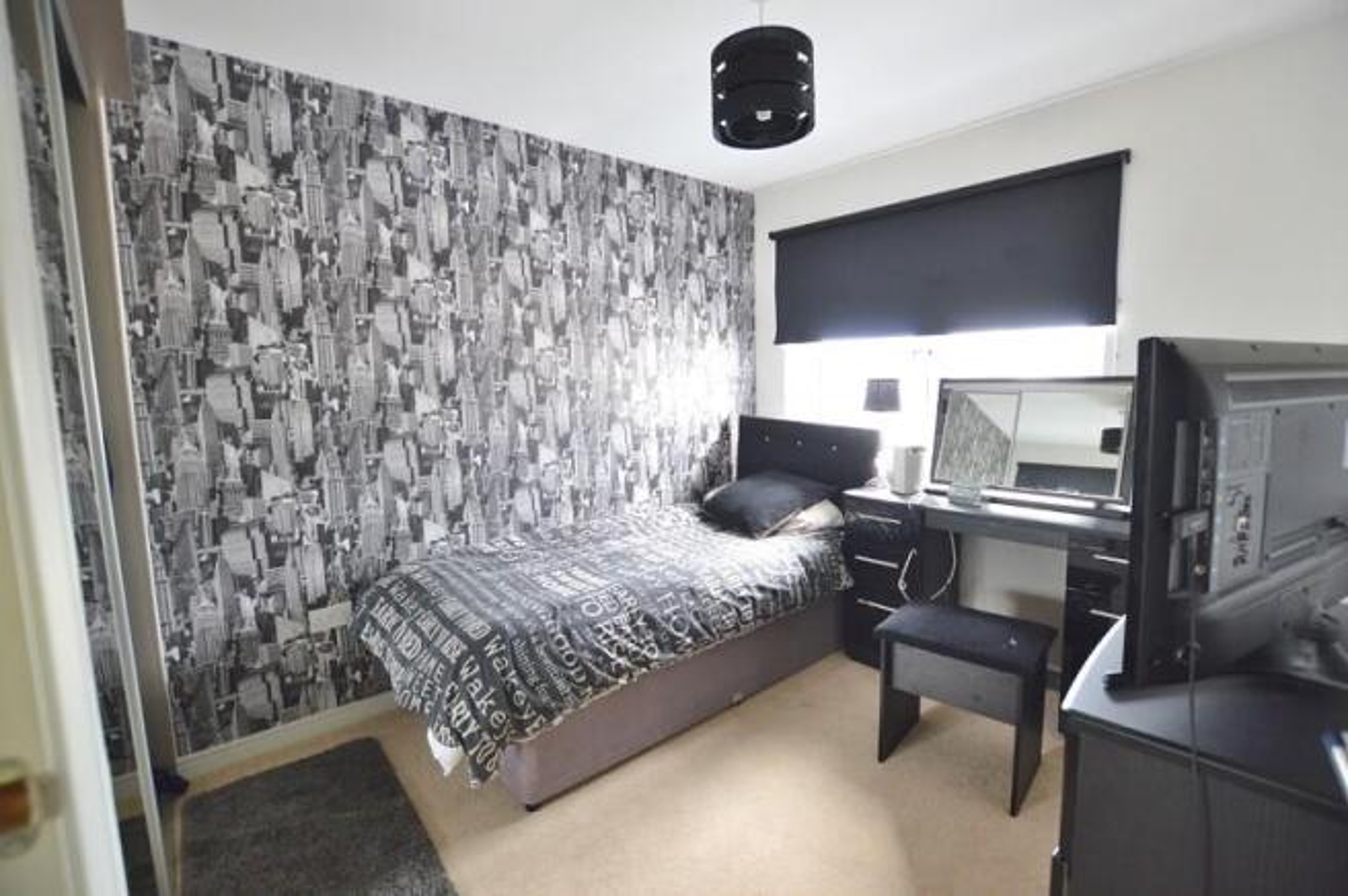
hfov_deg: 100.4
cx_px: 674
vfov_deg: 77.2
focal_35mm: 15
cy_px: 448
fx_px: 561
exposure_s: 1/60
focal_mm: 10
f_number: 3.5
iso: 1000
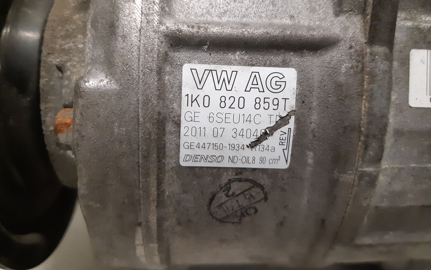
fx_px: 329
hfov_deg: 66.5
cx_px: 217
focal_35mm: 28
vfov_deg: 44.4
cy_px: 111
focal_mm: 3.93
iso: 320
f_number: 1.7
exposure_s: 1/50
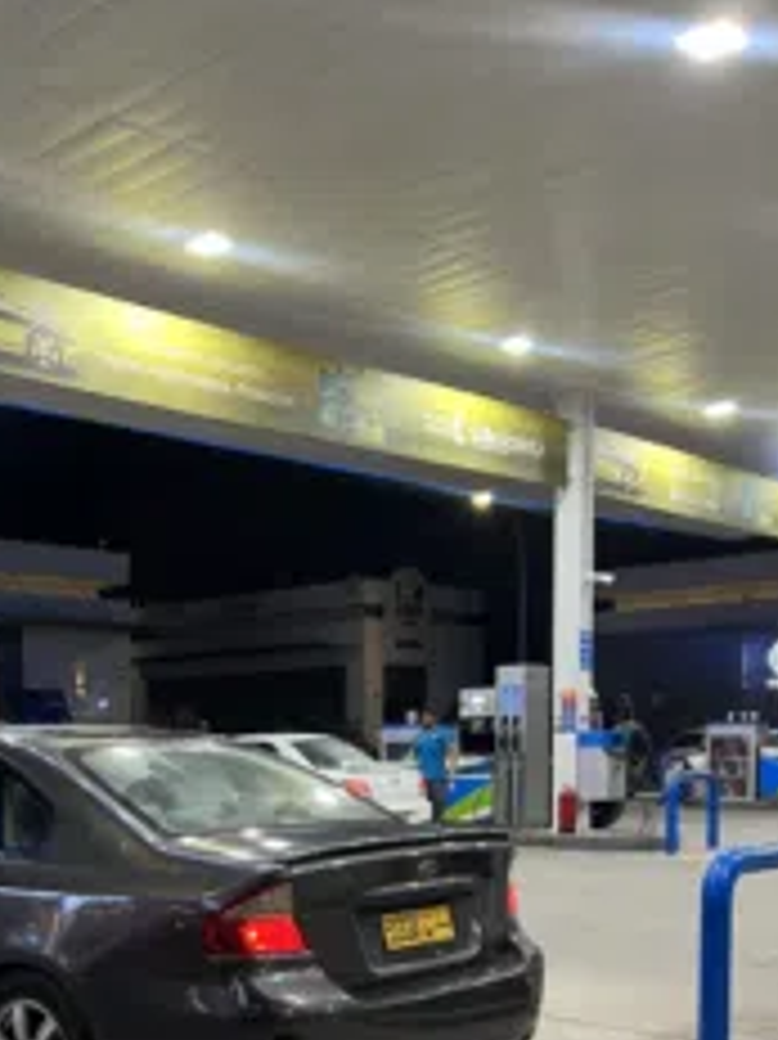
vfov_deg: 40.3
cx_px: 121
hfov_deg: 31.1
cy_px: 842
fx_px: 1350
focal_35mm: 45
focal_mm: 5.7
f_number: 1.5
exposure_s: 1/50
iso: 80
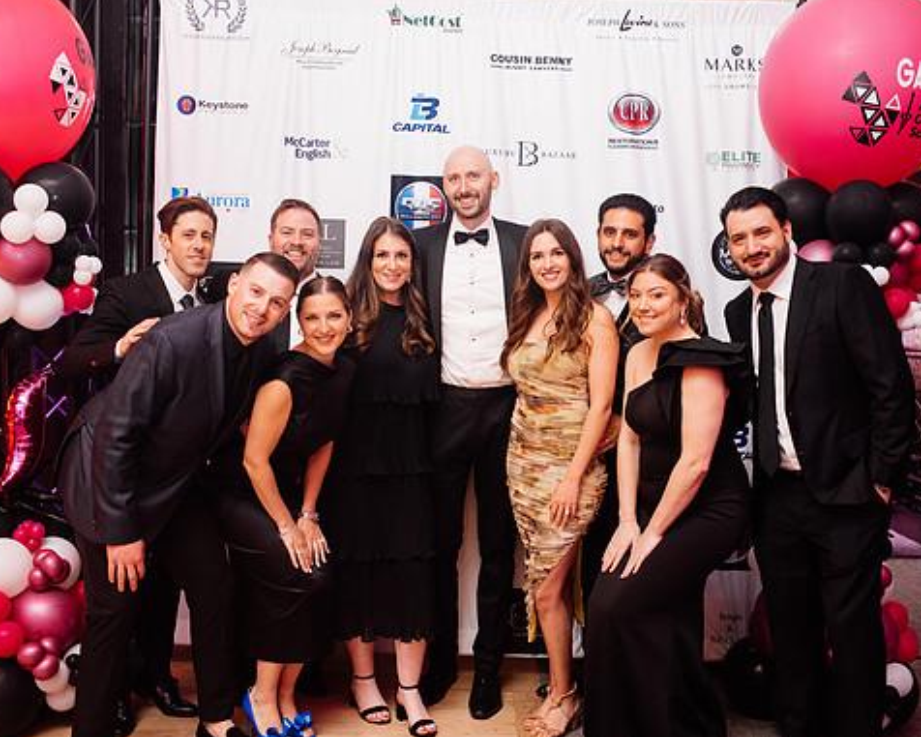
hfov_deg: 45.7
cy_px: 367
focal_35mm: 40
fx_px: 1091
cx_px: 501
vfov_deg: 37.3
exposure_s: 1/200
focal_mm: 35
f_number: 2.8
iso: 2500
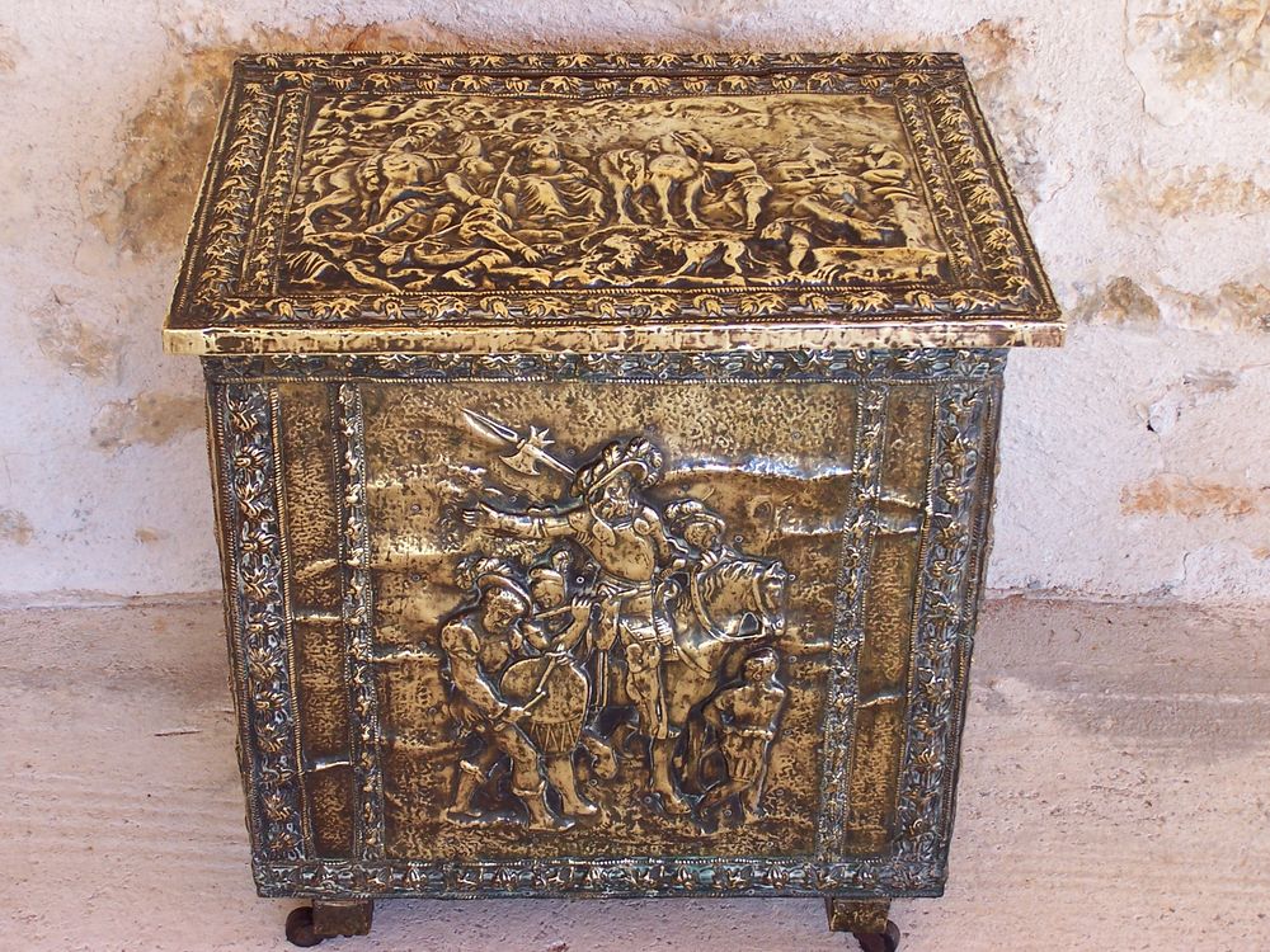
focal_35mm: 67
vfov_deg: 21.9
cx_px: 635
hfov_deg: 29.0
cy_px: 476
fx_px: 2458
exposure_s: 1/45
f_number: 3.2
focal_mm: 11.1
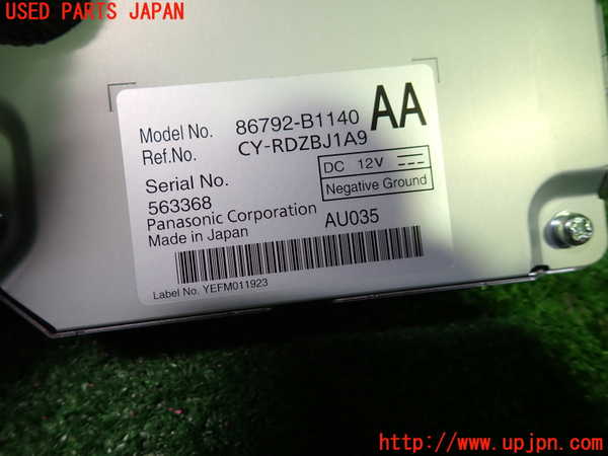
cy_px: 228
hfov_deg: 69.4
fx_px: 439
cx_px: 304
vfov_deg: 54.9
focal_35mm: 25
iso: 125
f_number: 2
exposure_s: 1/60
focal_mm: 4.5
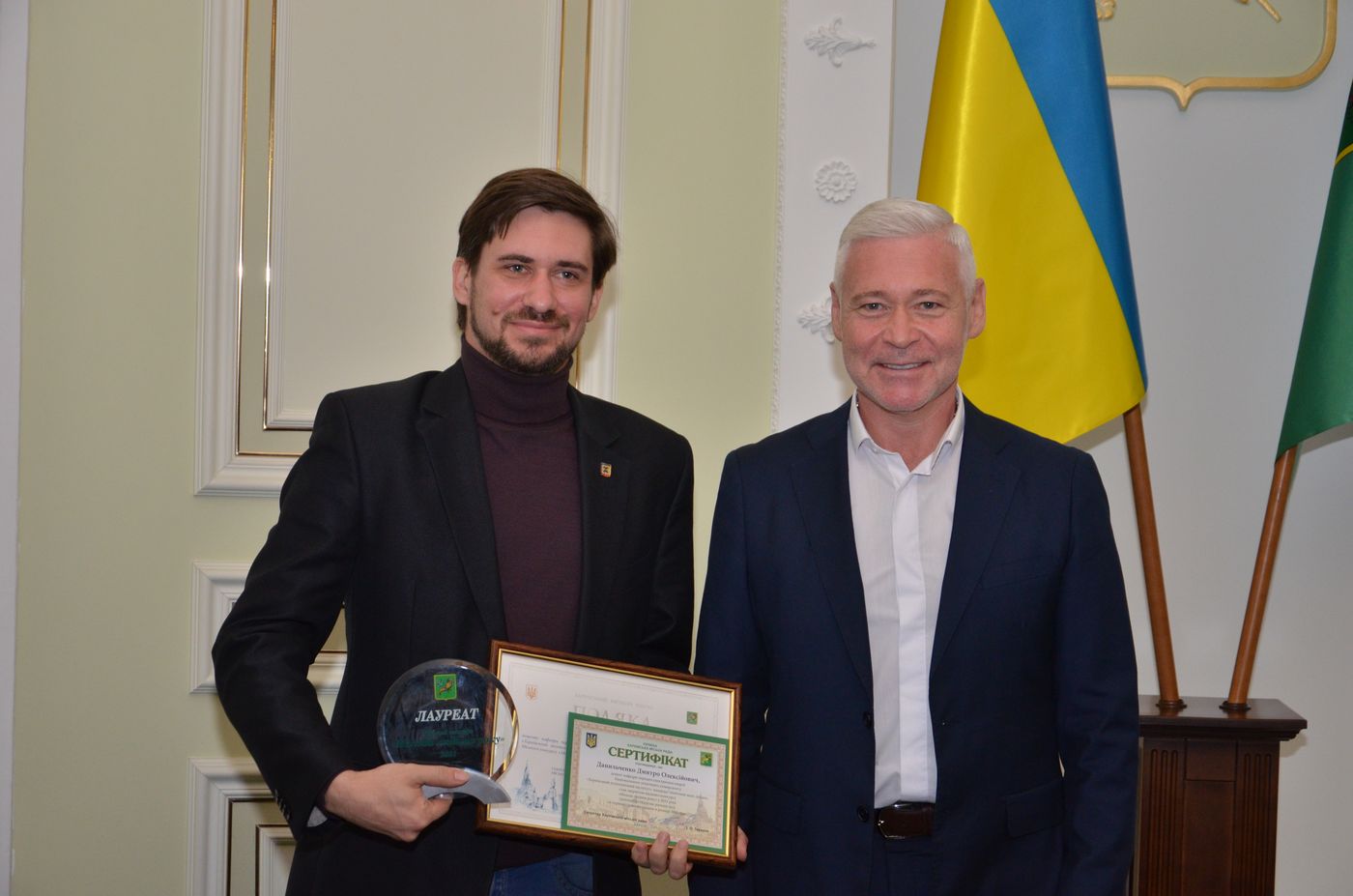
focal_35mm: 68
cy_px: 448
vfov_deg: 20.1
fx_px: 2531
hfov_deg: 29.9
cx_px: 676
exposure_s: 1/250
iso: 800
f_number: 4.8
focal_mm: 45
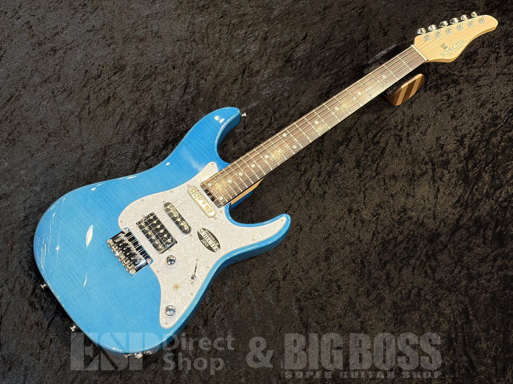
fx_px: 771
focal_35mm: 52
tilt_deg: -63.0
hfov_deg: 36.8
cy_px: 192
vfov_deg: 28.0
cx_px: 256
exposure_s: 1/60
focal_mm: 5.96
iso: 100
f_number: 1.6
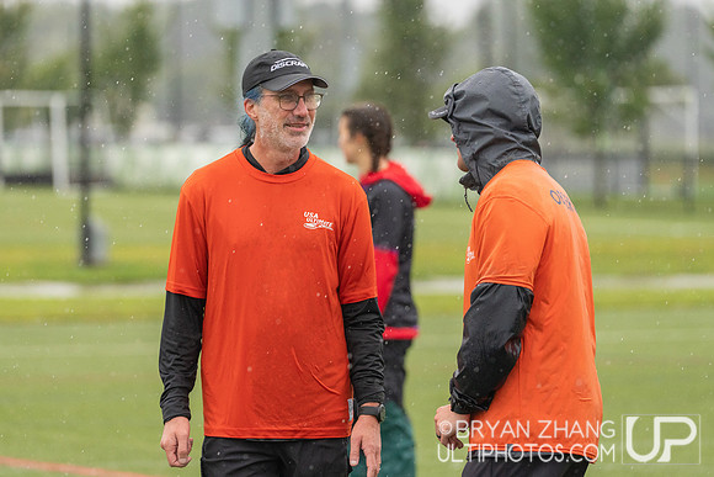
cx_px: 305
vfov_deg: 6.0
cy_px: 204
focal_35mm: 229
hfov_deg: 9.0
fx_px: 4542
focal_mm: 200
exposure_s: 1/1600
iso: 2500
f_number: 4
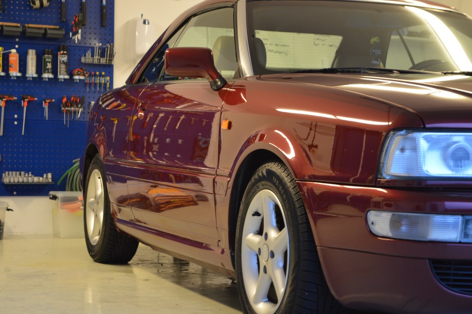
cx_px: 236
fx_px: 1081
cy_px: 157
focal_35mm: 82
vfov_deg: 16.5
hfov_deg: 24.6
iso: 560
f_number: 5.6
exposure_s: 1/15
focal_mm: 55
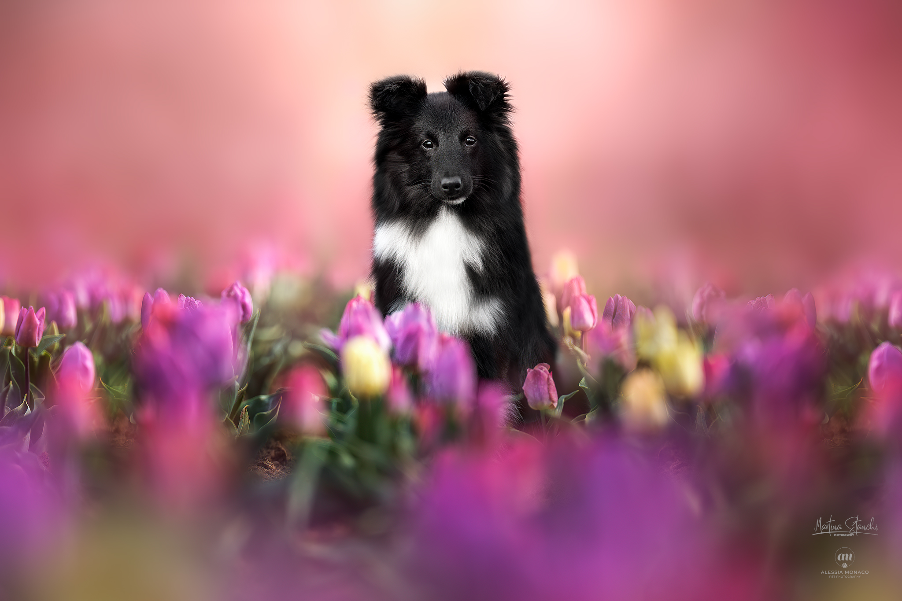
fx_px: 5010
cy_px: 300
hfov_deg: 10.3
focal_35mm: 200
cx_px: 451
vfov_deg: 6.9
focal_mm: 200
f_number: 2.8
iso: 200
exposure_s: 1/1600
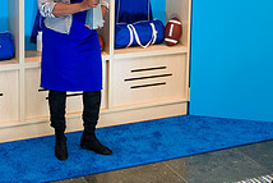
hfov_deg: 30.8
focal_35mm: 65
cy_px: -20
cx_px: 97
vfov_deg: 20.0
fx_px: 493
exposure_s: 1/200
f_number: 3.2
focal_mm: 24
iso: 400
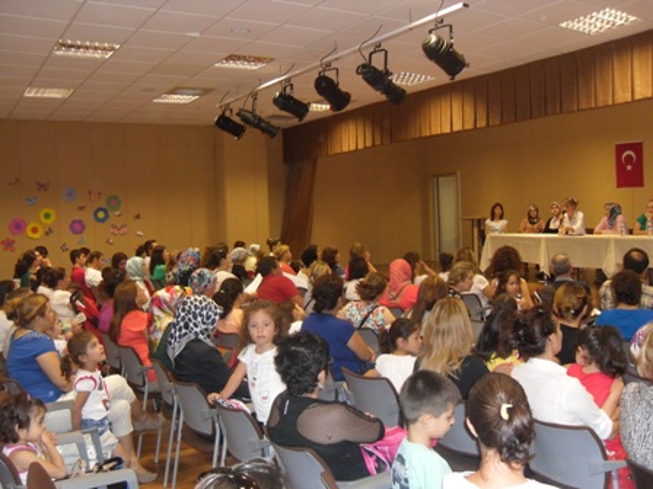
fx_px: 641
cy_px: 244
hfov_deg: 54.0
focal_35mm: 34
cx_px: 326
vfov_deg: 41.8
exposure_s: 1/45
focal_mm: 6
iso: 400
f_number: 2.8
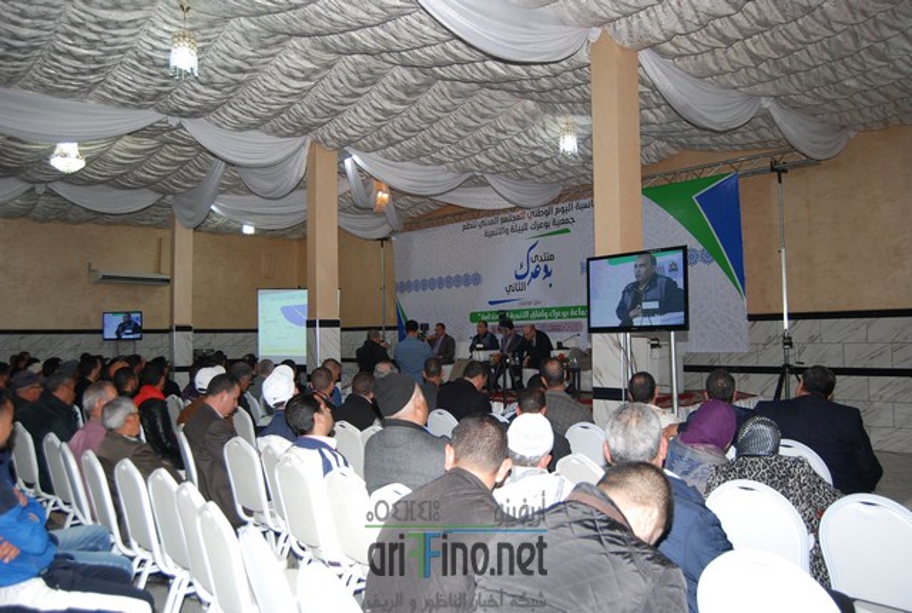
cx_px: 456
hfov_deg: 61.8
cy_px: 306
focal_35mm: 30
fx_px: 762
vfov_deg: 43.8
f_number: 4
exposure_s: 1/60
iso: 280
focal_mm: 20
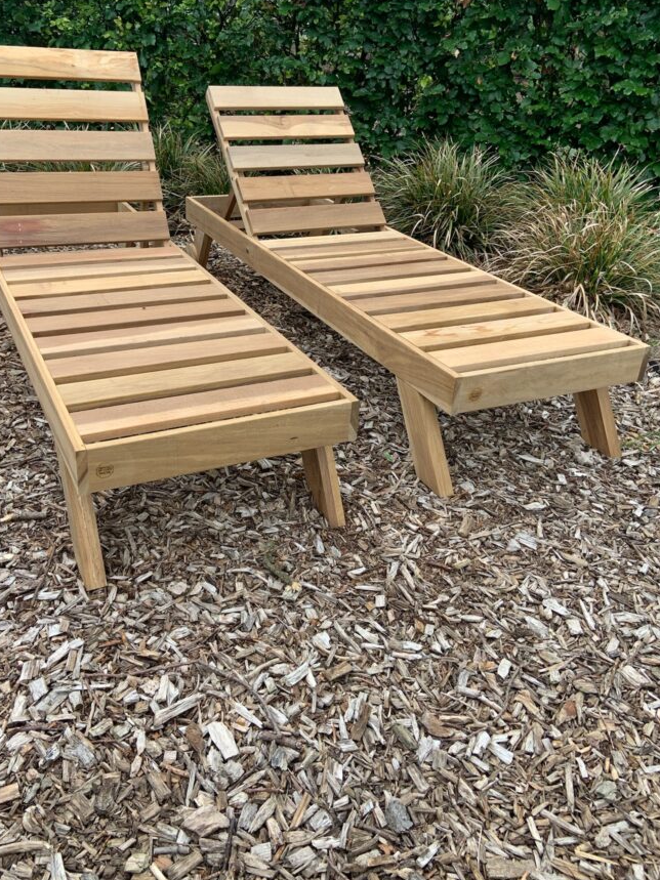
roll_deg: -3.1
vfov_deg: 58.2
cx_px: 302
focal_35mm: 31
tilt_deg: -25.6
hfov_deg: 45.4
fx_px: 788
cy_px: 395
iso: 25
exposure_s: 1/587
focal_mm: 4.25
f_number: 1.8
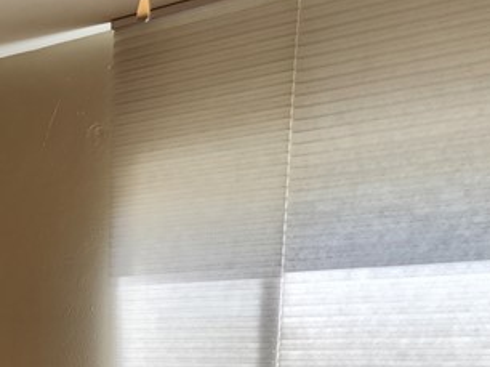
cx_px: -77
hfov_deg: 23.5
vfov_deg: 17.3
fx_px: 1089
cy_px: 548
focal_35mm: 77
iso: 40
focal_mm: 6.4
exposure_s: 1/120
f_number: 1.8
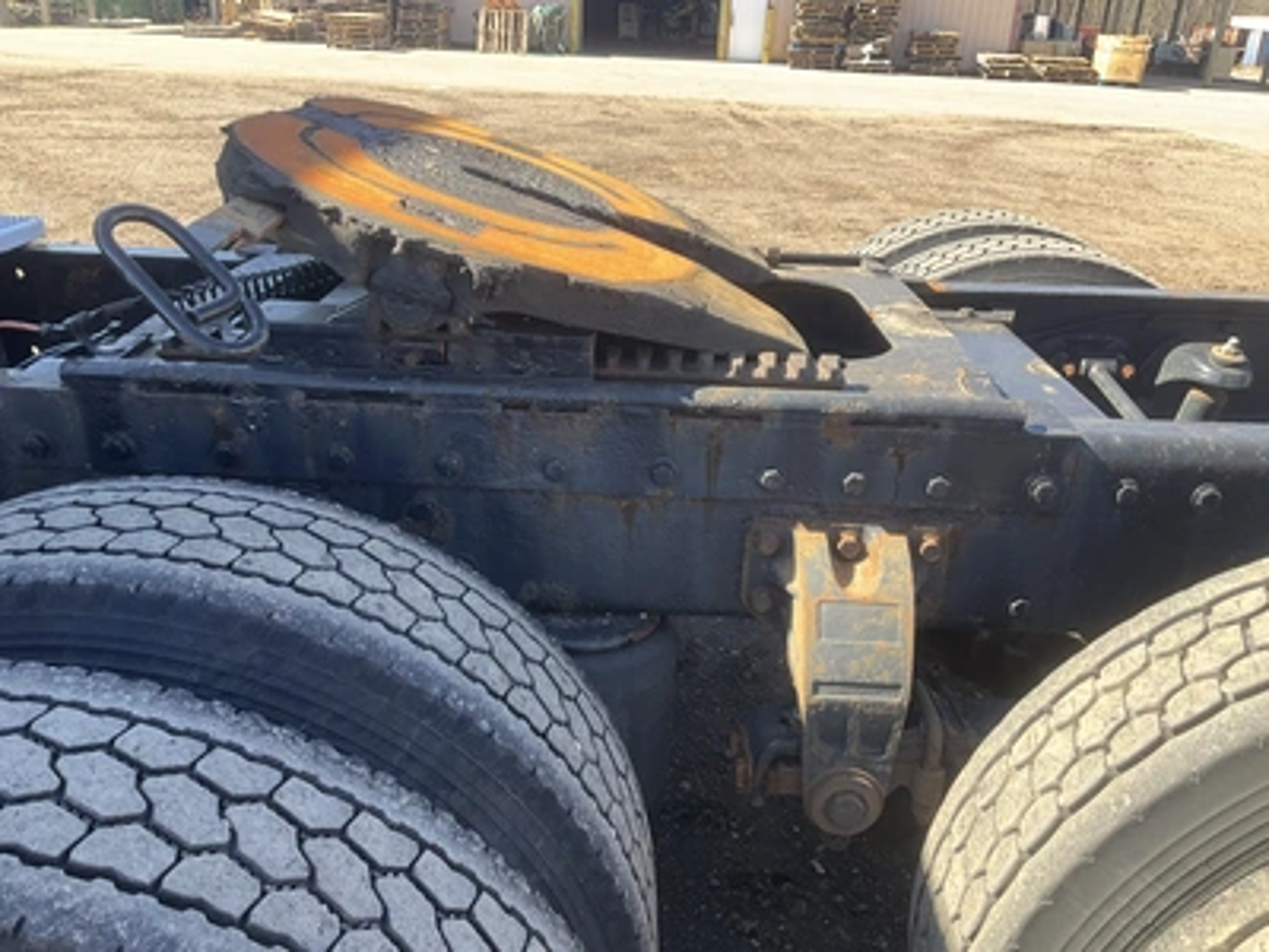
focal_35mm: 29
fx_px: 1063
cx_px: 634
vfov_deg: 48.2
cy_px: 476
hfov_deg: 61.7
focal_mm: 3
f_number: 1.8
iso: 25
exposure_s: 1/249
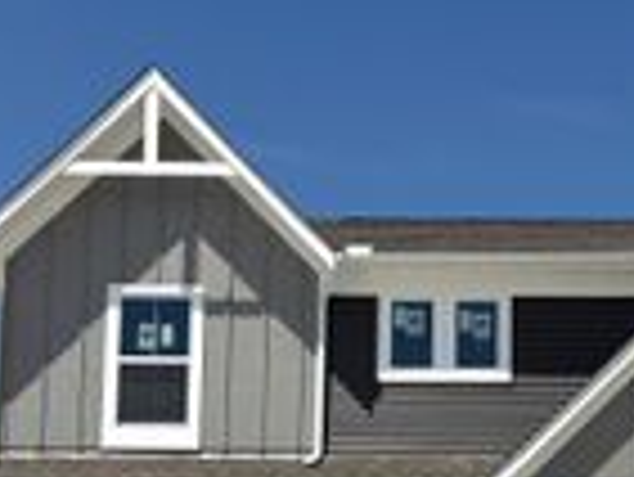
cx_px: 526
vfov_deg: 16.9
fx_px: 1558
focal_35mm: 85
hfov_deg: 22.6
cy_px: 515
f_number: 1.78
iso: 80
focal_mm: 6.76
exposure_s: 1/8130
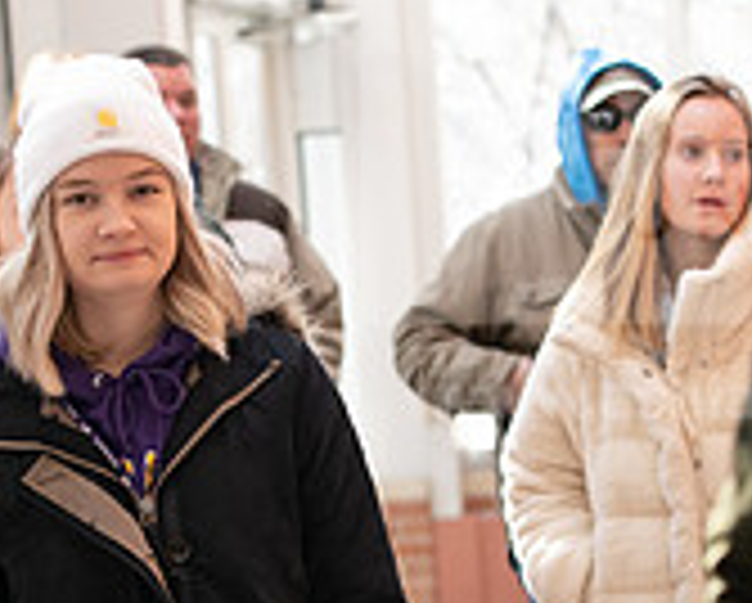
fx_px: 5080
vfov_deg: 6.8
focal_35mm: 228
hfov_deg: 8.5
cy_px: 493
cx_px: 225
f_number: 4
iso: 1600
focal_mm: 70
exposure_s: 1/250
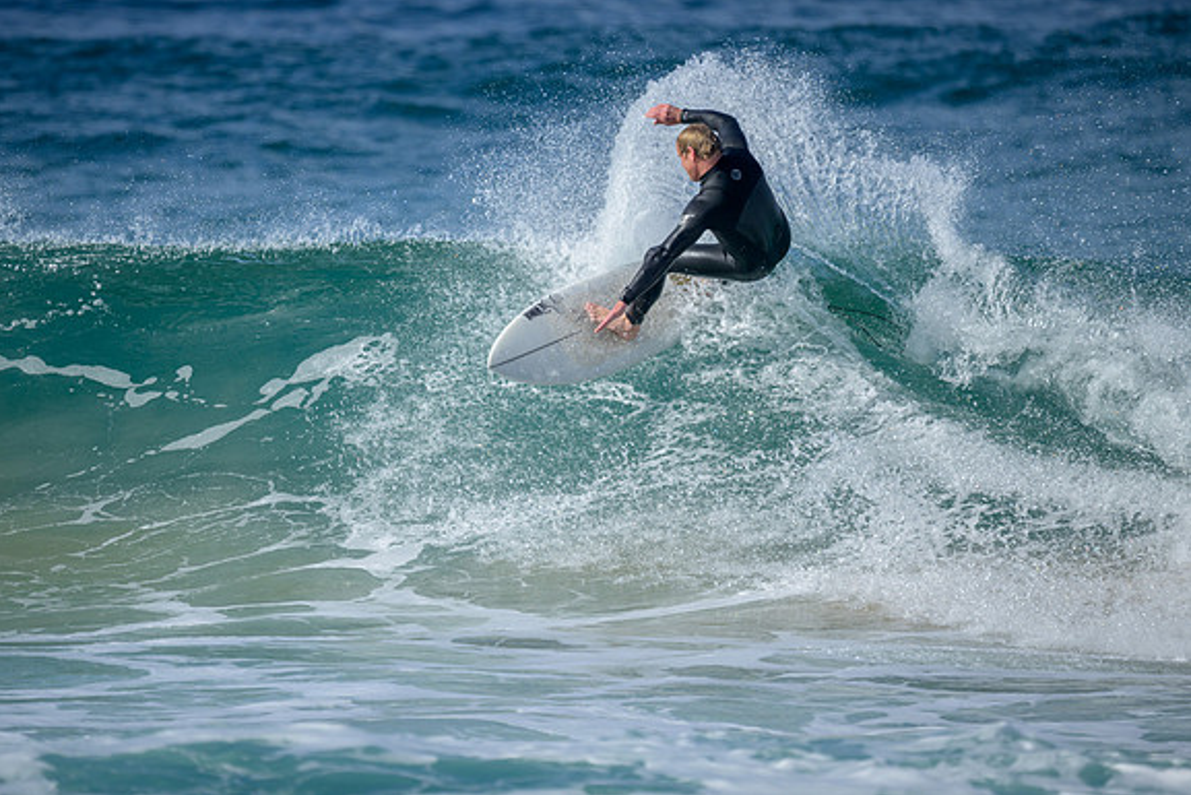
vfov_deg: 1.7
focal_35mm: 804
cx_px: 594
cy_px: 398
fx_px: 26604
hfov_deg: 2.6
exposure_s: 1/2500
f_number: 6.3
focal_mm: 800
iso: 360
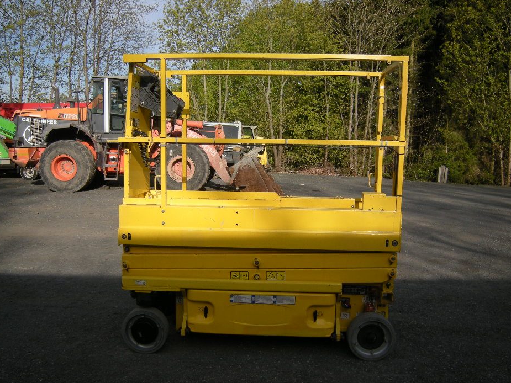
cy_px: 209
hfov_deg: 58.3
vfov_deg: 45.4
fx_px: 458
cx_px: 250
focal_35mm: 31
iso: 64
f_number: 5.6
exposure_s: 1/264
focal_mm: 4.7
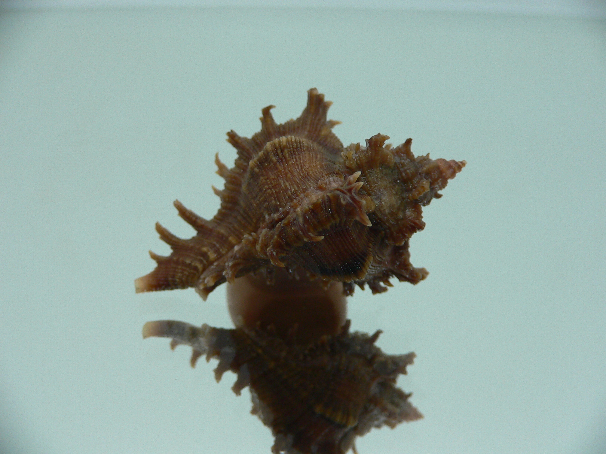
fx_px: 613
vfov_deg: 40.7
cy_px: 227
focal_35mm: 35
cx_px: 303
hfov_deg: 52.6
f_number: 2.8
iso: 100
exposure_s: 1/60
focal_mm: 4.6
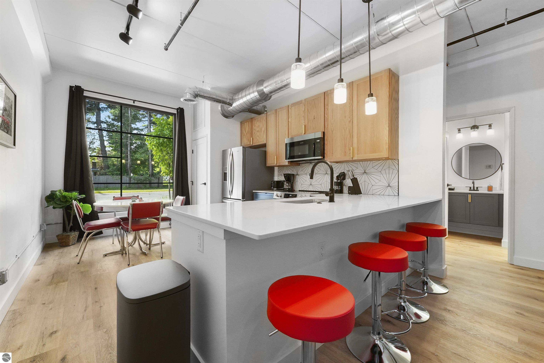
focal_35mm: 14
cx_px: 272
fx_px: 212
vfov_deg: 81.3
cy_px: 182
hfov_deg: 104.2
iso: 2000
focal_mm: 14
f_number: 10
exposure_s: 1/25
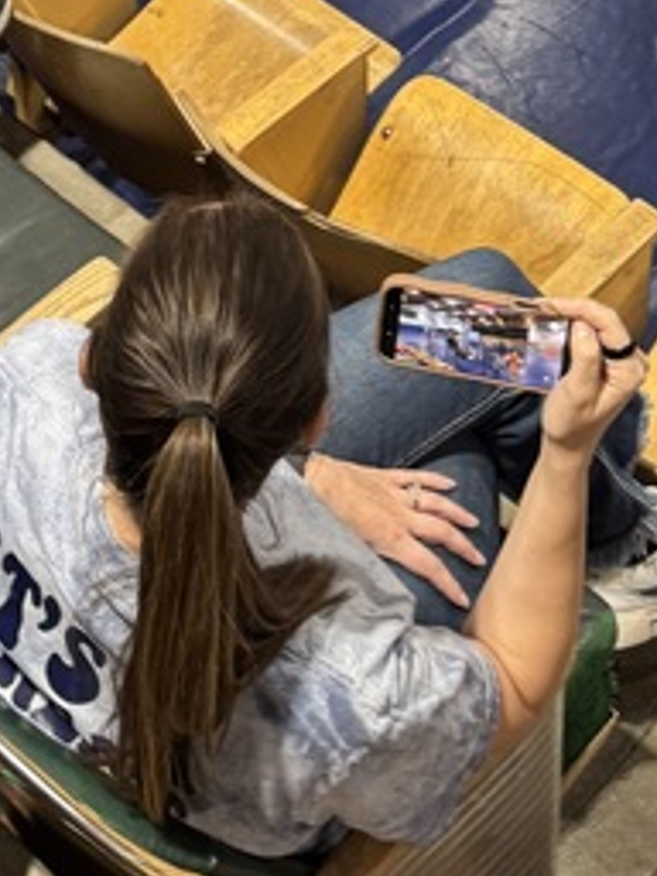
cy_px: -537
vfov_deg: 17.7
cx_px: 339
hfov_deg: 15.4
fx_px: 2429
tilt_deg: -29.4
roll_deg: +0.3
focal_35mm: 96
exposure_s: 1/60
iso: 160
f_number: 1.78
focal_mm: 6.76
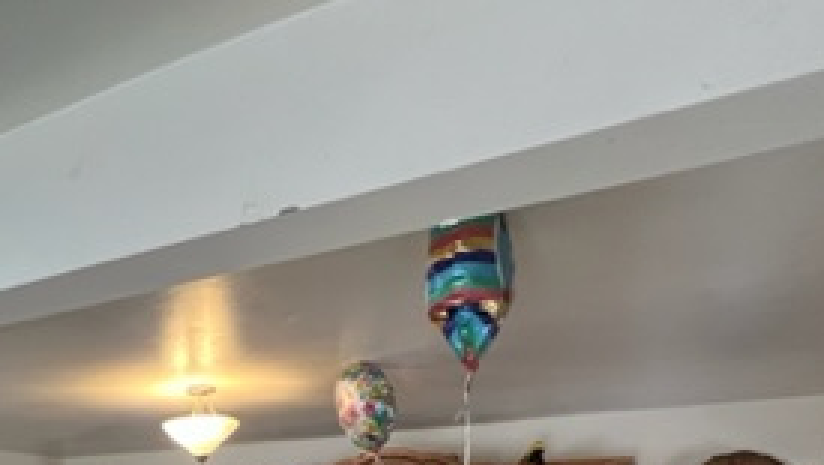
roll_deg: +0.0
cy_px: 696
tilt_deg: -10.8
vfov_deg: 26.2
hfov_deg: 54.6
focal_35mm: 33
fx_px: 721
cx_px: 144
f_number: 1.8
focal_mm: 1.57
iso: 320
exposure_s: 1/60
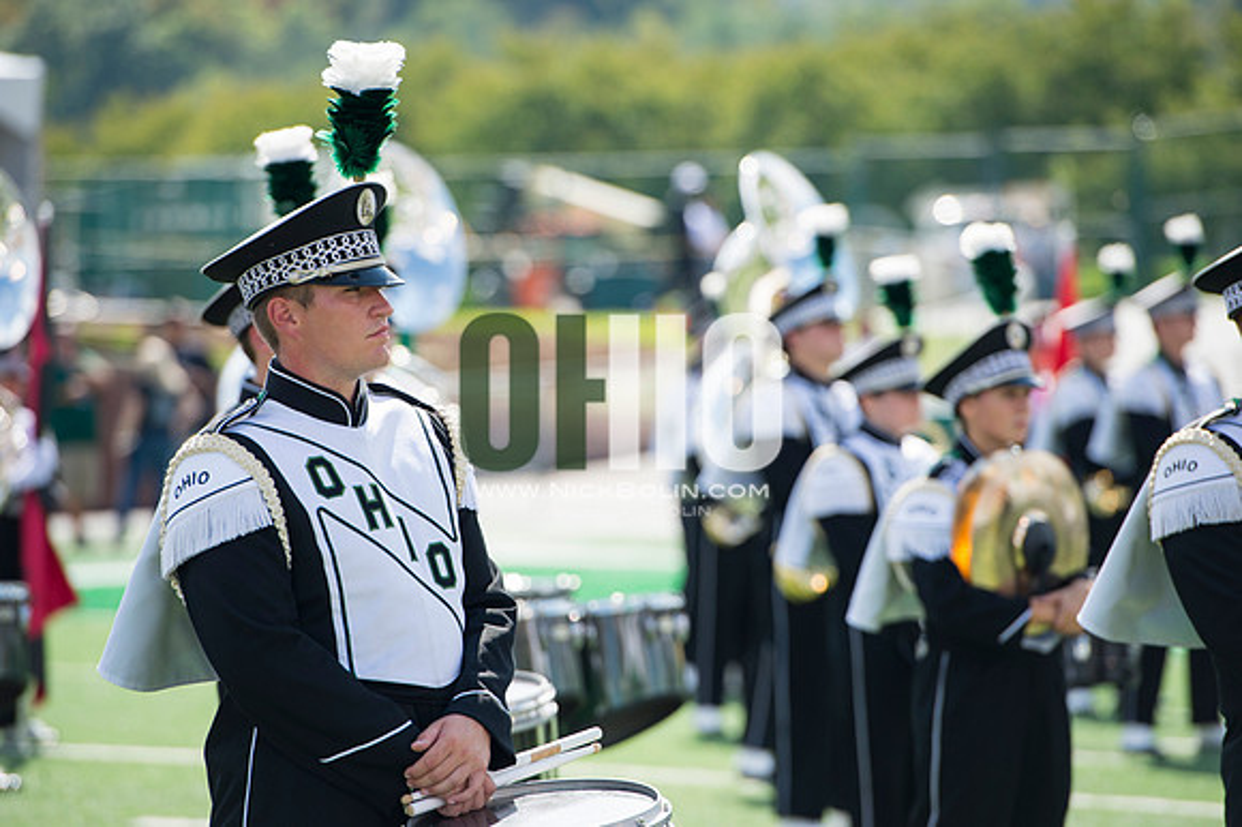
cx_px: 621
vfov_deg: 6.9
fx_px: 6896
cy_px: 414
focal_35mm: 200
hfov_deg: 10.3
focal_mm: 200
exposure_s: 1/1000
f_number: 4.5
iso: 200
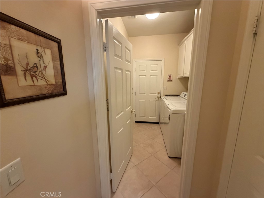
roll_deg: +2.0
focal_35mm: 14
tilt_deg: -9.8
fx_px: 107
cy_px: 99
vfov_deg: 85.7
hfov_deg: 102.1
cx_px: 132
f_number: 2.2
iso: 640
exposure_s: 1/60
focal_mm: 2.22
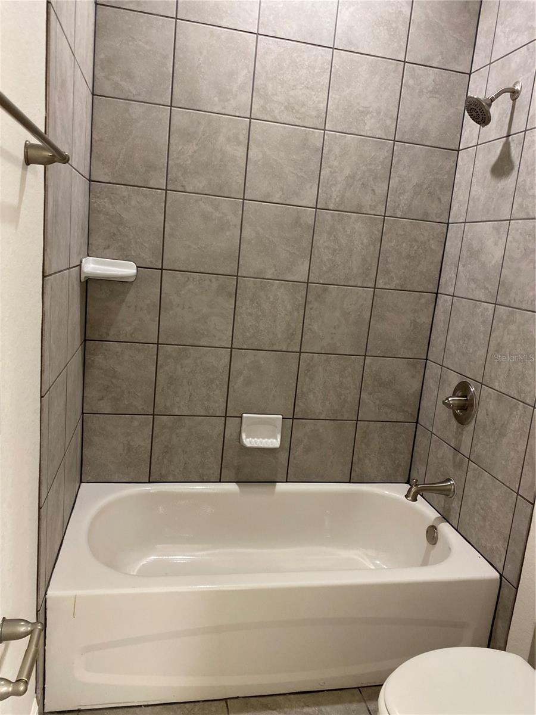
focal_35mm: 26
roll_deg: -6.4
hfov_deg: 53.1
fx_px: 537
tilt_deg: -11.5
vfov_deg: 67.3
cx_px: 268
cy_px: 358
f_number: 1.8
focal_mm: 4.25
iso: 200
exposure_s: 1/60
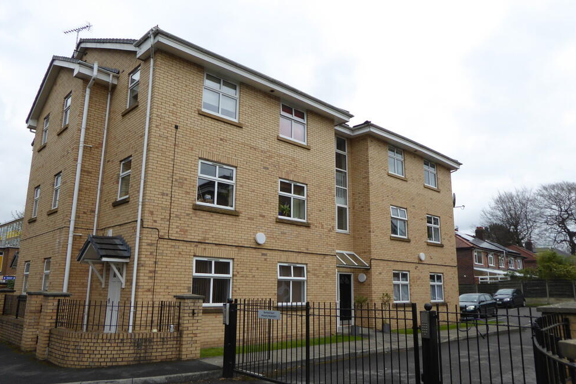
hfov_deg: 69.4
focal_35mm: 26
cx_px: 283
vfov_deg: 49.5
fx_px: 416
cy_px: 202
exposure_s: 1/800
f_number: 3.3
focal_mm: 4.3
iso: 100
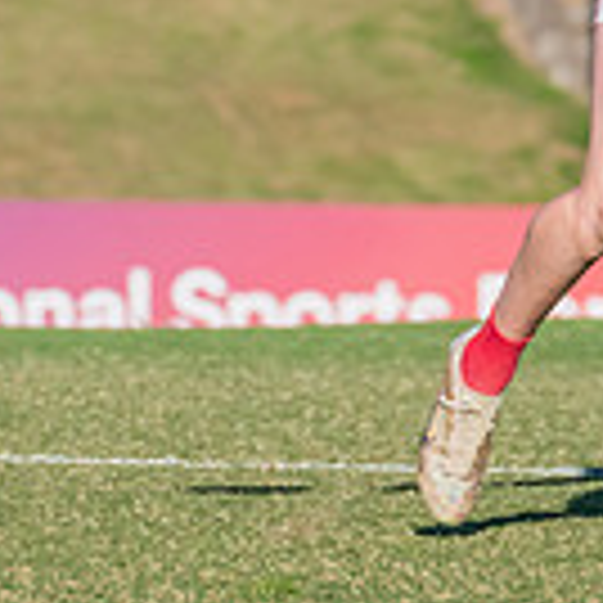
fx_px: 33346
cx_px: -225
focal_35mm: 1692
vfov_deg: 1.0
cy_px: -84
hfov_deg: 1.0
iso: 800
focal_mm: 420
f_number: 13
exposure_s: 1/1250
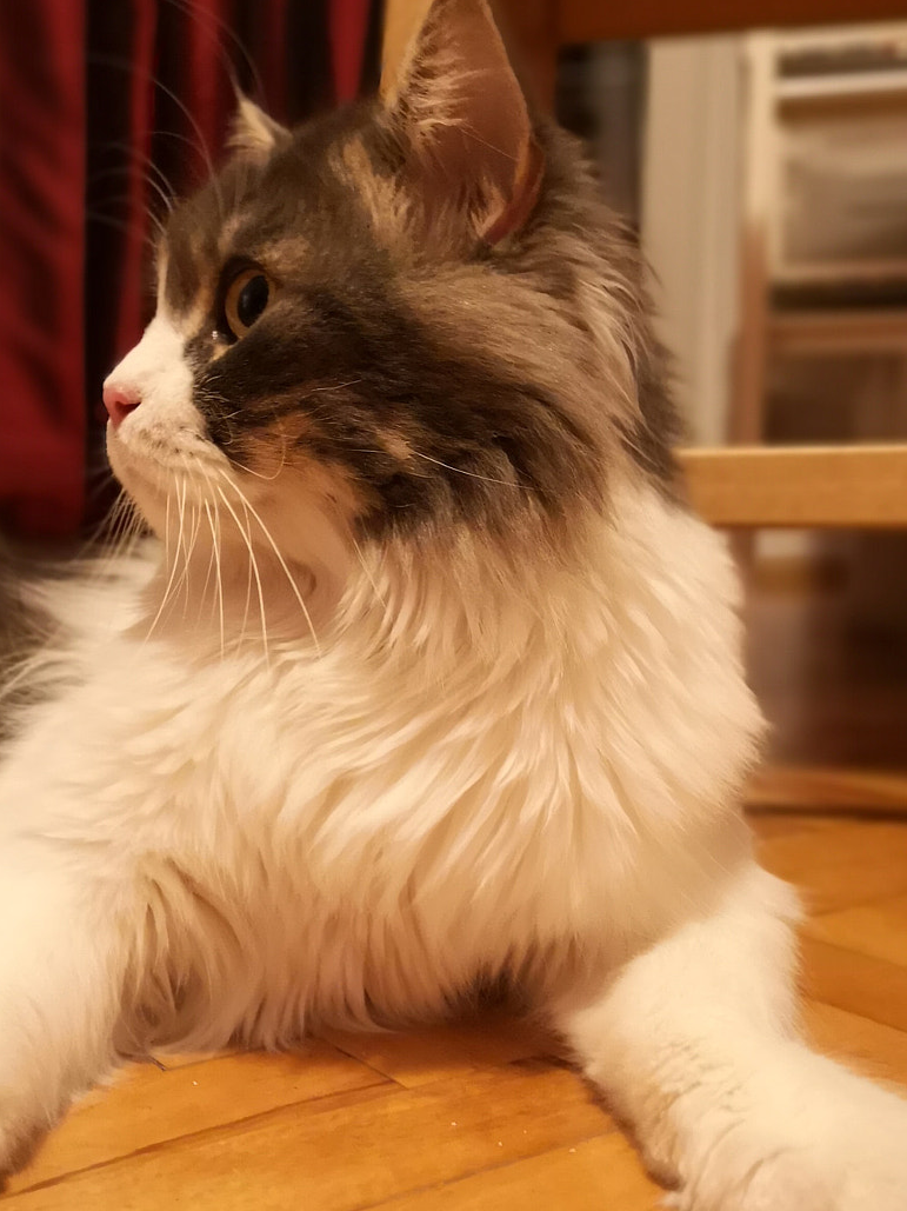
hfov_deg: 34.1
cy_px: 750
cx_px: 314
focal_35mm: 42
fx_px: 1468
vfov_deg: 44.5
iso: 1000
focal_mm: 3.95
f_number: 4
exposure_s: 1/16.7
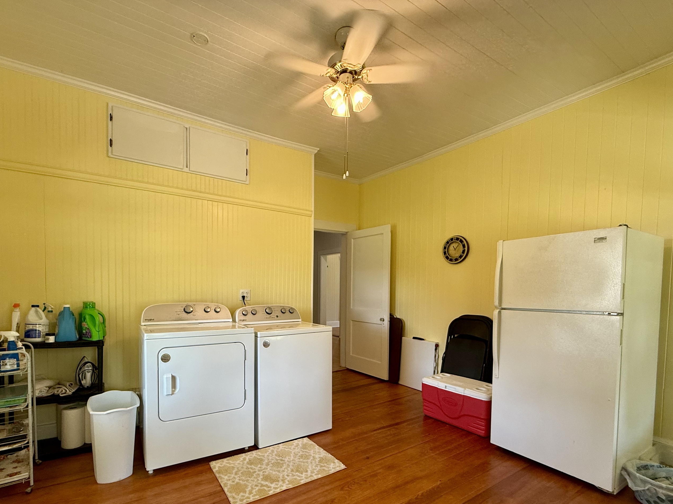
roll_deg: -0.3
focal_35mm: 17
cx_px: 310
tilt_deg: -3.1
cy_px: 305
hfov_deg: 90.8
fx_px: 330
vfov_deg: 73.8
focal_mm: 2.22
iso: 250
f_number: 2.2
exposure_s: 1/120
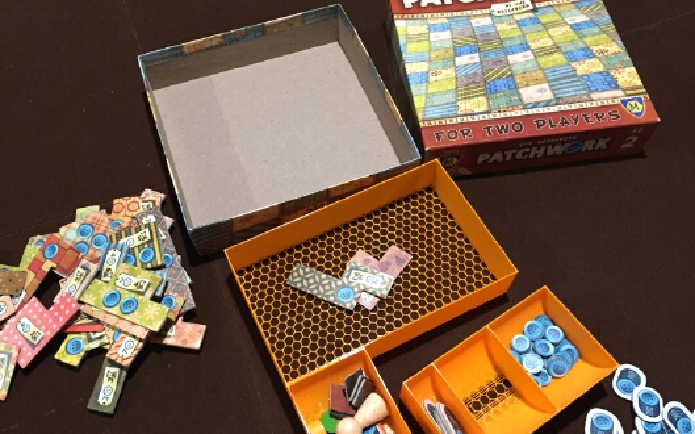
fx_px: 587
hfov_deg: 61.3
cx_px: 346
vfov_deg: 40.5
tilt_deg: -61.0
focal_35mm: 31
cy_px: 245
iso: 200
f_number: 2.2
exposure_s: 1/30
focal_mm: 4.15
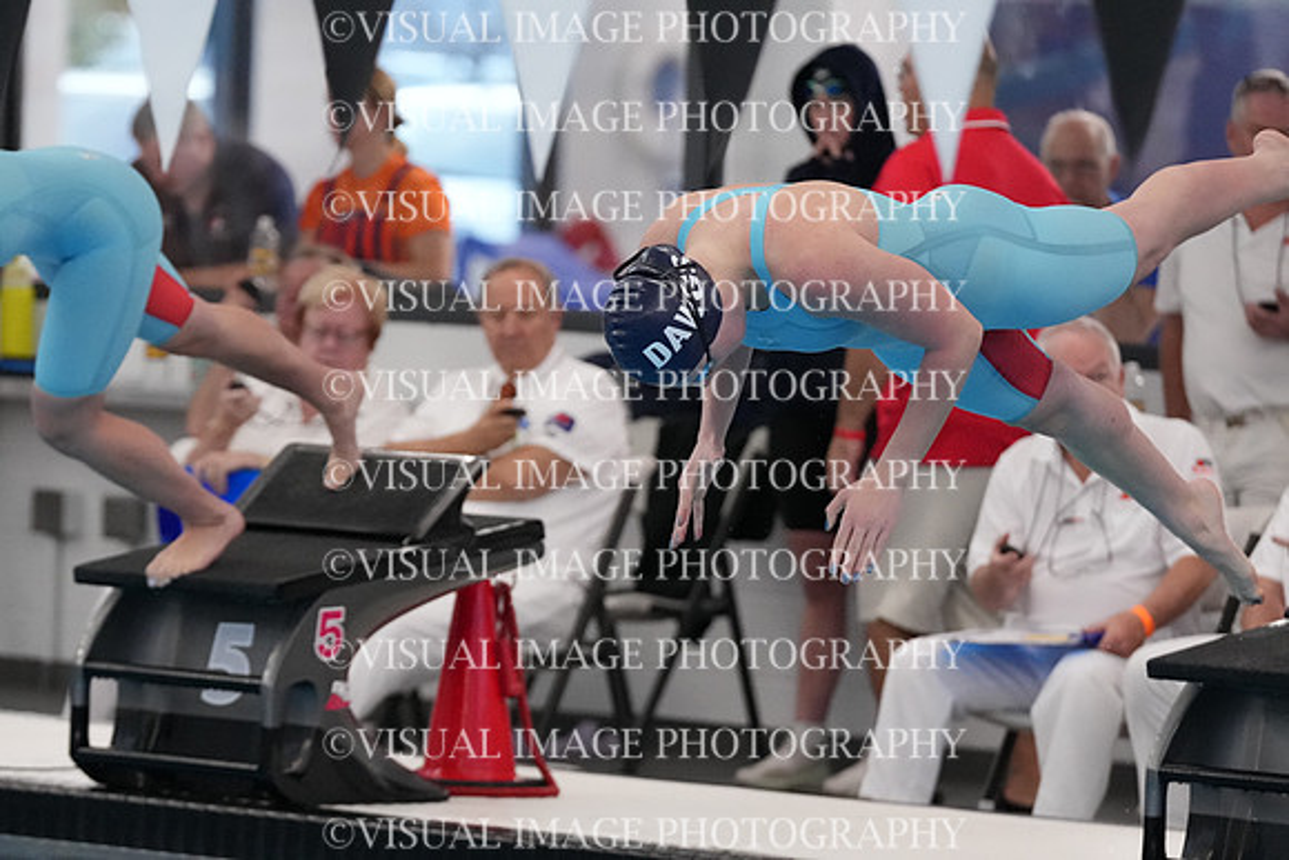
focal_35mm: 268
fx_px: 9598
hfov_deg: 7.7
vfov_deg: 5.1
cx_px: 644
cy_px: 430
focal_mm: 179
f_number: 4
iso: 6400
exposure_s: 1/1250
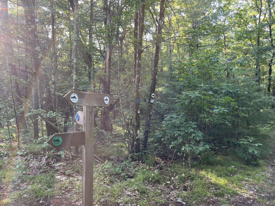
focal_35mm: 26
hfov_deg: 67.3
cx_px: 138
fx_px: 207
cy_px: 103
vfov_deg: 53.1
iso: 125
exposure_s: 1/116
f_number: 1.6
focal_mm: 5.1
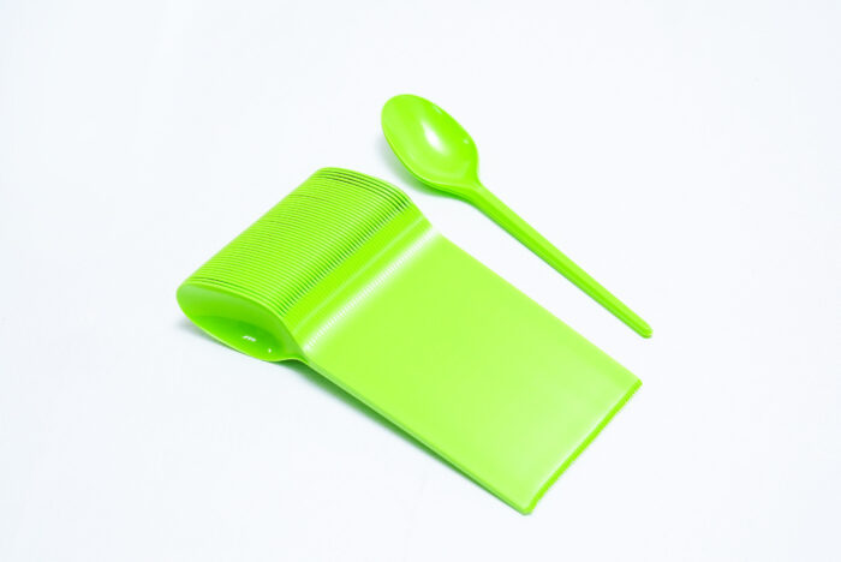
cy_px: 281
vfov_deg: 19.5
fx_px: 1637
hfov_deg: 28.8
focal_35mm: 70
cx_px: 420
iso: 3200
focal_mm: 70
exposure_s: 1/200
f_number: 9
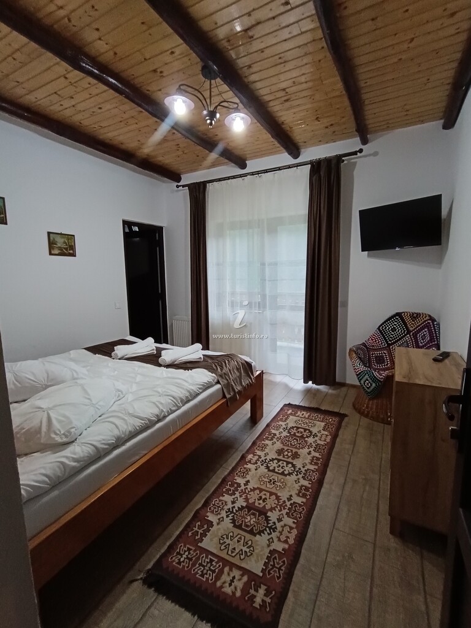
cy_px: 314
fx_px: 290
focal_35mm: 16
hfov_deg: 78.1
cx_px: 236
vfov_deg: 94.5
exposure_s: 1/50
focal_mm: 1.66
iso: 551
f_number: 2.2
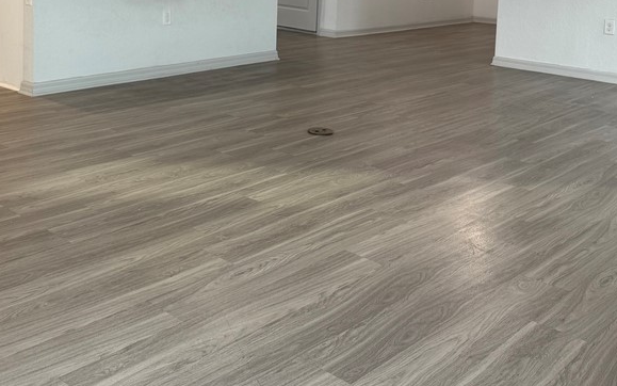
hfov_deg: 44.1
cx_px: 247
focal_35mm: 45
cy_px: 4
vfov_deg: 27.1
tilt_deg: -4.9
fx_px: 757
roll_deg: -2.3
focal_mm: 6.76
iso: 100
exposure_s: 1/60
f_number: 1.78
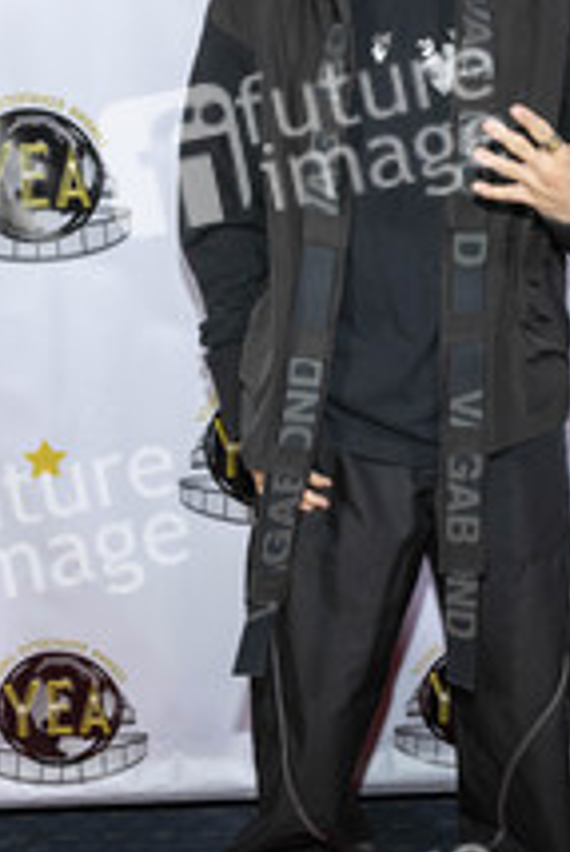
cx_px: 419
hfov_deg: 24.0
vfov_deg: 35.5
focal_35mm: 56
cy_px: 342
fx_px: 1328
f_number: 5.6
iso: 800
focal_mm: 30
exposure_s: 1/200
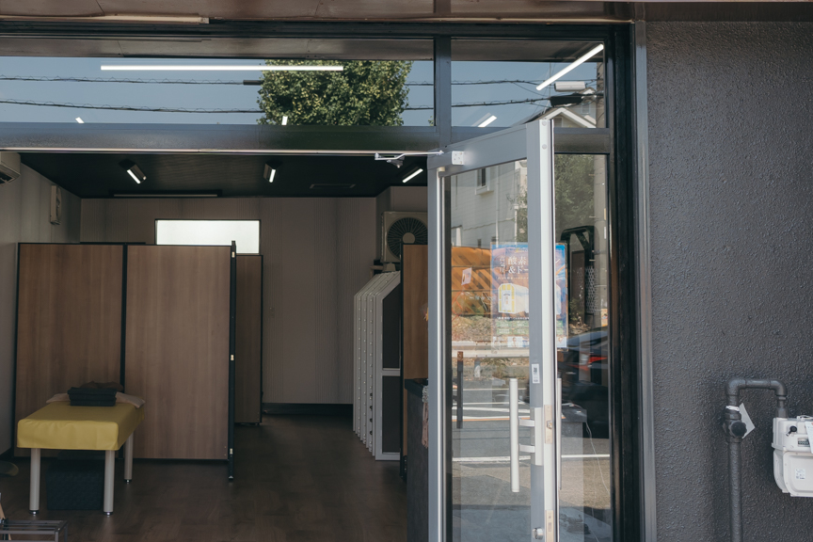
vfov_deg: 26.9
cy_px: 187
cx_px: 232
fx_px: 1129
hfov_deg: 38.8
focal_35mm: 50
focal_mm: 20
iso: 100
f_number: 4
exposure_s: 1/160
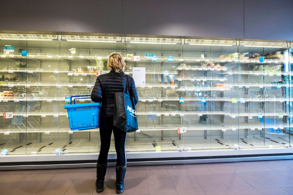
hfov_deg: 100.4
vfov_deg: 77.3
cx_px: 146
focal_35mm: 15
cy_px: 98
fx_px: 122
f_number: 4
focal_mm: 10
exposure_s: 1/40
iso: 800
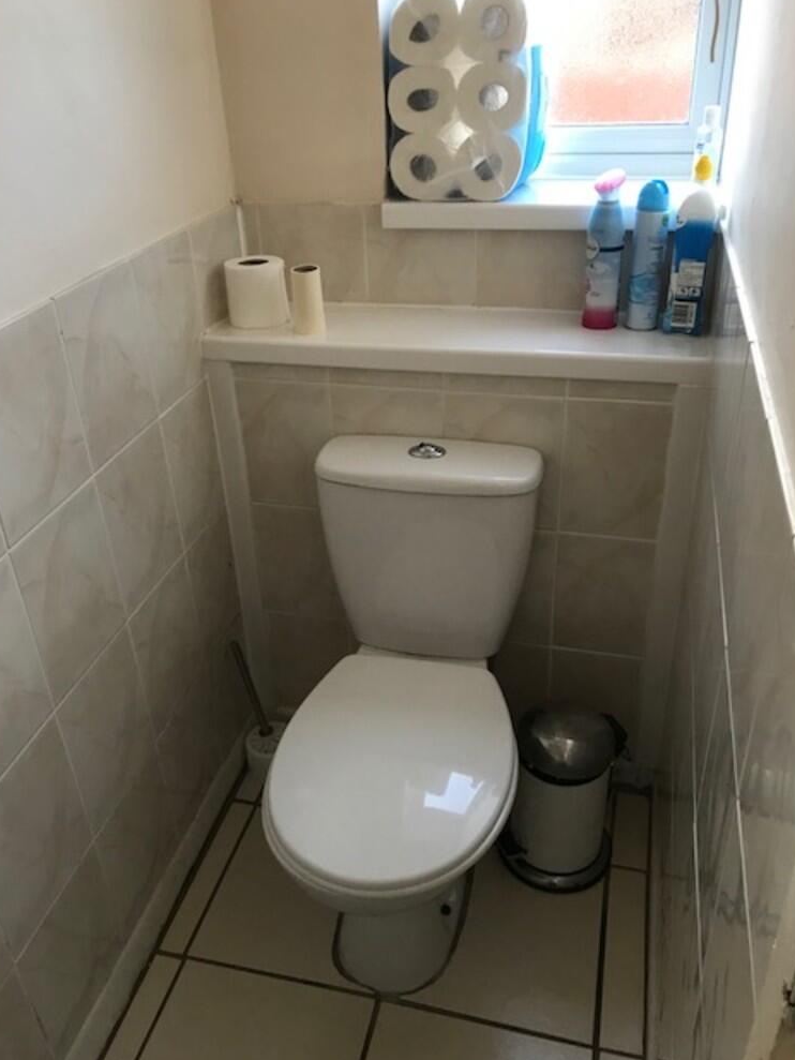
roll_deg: +4.9
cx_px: 398
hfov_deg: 48.2
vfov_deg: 61.7
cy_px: 523
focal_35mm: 29
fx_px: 888
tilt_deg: -29.8
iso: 40
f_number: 1.8
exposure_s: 1/27
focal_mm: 3.99
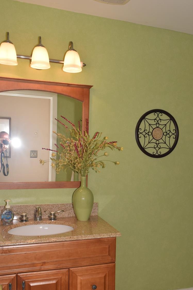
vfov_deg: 51.6
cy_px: 174
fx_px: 298
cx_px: 120
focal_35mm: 37
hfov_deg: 35.7
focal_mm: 18
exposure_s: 1/60
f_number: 8
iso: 220
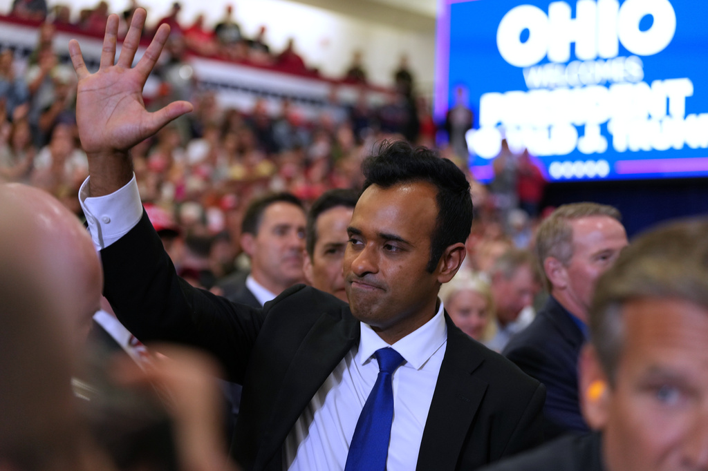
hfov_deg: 28.9
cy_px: 236
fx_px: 1376
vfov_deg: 19.4
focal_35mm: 70
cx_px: 354
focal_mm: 70
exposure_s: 1/500
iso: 1600
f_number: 2.8
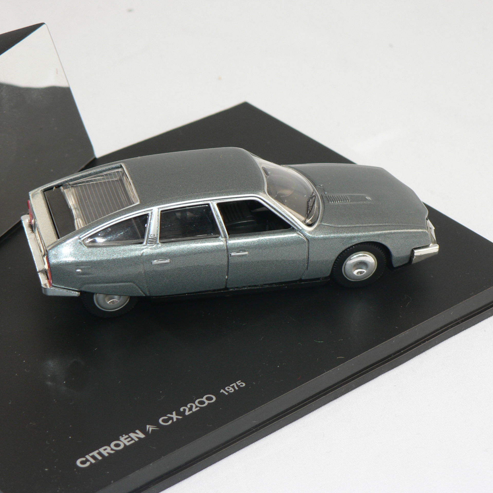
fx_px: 1660
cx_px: 201
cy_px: 247
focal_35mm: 103
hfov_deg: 16.9
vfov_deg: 16.9
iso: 80
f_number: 3.2
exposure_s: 1/60
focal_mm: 14.5
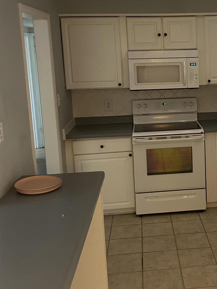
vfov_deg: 38.7
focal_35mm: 49
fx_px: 409
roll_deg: +1.3
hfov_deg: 28.5
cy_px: 113
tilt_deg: -8.0
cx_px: 195
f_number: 1.5
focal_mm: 5.7
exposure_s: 1/40
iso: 640
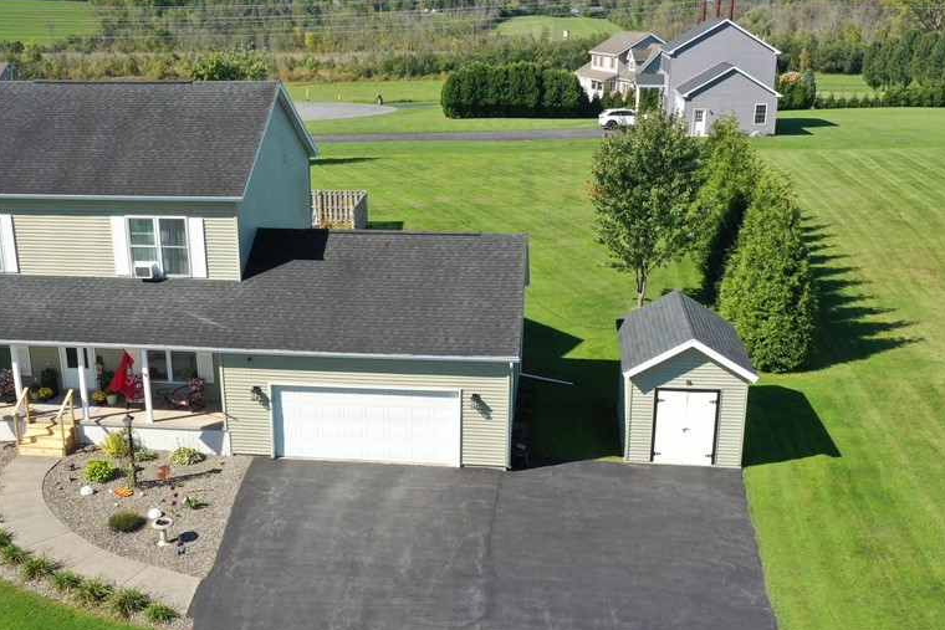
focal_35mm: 40
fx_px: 1050
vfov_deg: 33.3
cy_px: 380
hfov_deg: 48.3
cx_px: 412
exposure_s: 1/160
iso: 100
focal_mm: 10.26
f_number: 8
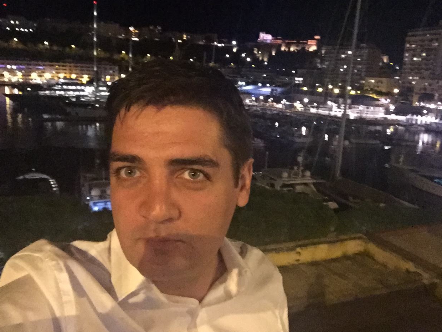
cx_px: 226
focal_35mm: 32
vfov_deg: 44.2
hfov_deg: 56.8
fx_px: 409
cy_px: 165
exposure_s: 1/17
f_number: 2.2
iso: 800
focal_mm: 2.65
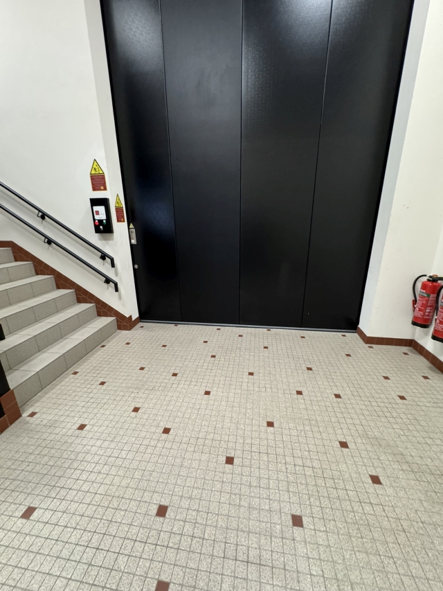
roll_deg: +0.4
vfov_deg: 102.1
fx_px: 239
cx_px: 222
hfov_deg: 85.7
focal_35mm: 14
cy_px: 296
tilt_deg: -15.5
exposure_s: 1/59
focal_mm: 2.22
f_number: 2.2
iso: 400
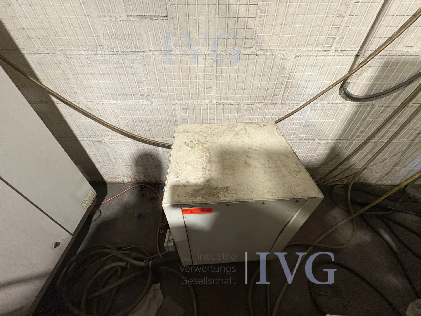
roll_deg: +0.4
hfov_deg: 102.1
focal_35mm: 14
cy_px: 158
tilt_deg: -42.1
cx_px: 210
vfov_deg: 85.7
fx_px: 170
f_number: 2.2
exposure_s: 1/50
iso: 400
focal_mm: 2.22
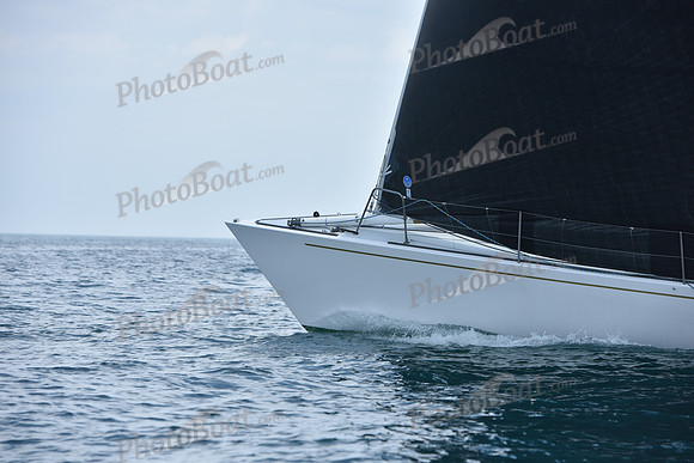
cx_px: 347
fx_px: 2796
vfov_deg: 9.5
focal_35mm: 145
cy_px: 232
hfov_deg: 14.2
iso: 250
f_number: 5.6
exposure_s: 1/1250
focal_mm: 145
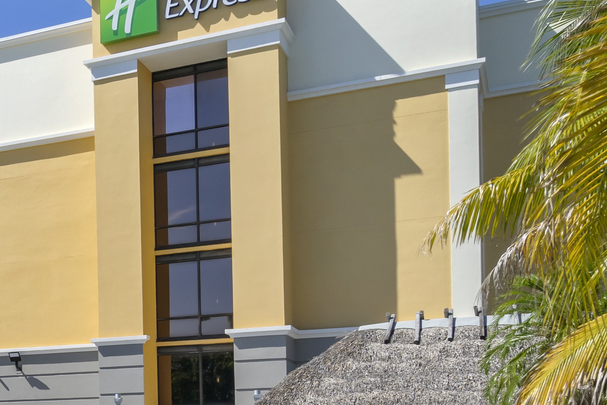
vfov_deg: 27.4
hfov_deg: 36.2
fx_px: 809
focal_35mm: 48
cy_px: 340
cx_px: -24
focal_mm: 20
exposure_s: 1/1000
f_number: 11
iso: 400
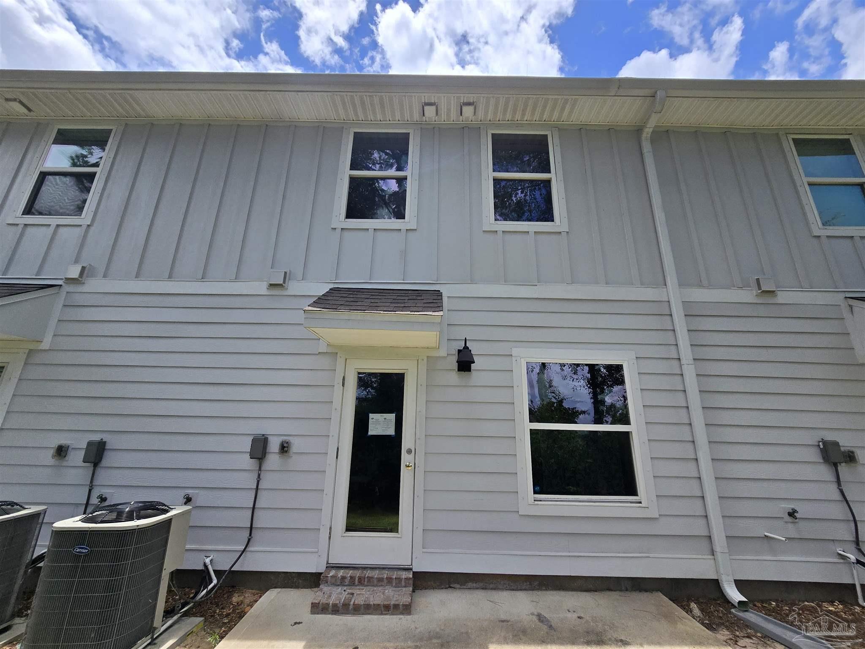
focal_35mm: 13
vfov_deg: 89.9
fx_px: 325
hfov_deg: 106.2
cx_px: 432
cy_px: 324
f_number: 2.2
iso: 50
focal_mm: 2.2
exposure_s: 1/2384
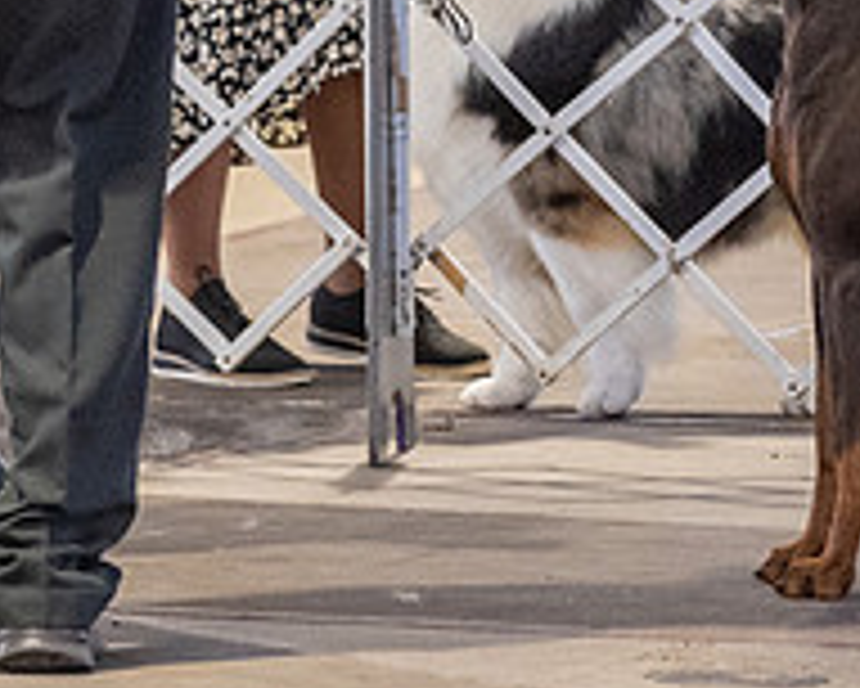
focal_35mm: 527
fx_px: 13420
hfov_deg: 3.7
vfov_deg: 2.9
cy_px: -283
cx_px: 615
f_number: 3.5
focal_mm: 159
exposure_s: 1/320
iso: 6400
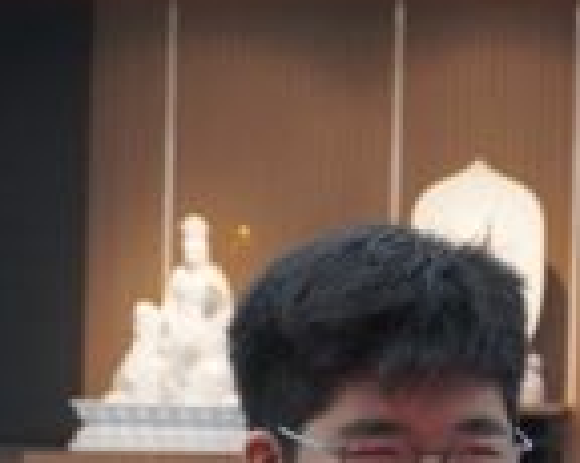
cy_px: 580
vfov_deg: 9.5
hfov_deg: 12.0
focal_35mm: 160
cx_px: 443
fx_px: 2745
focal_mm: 34
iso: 6400
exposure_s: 1/160
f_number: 5
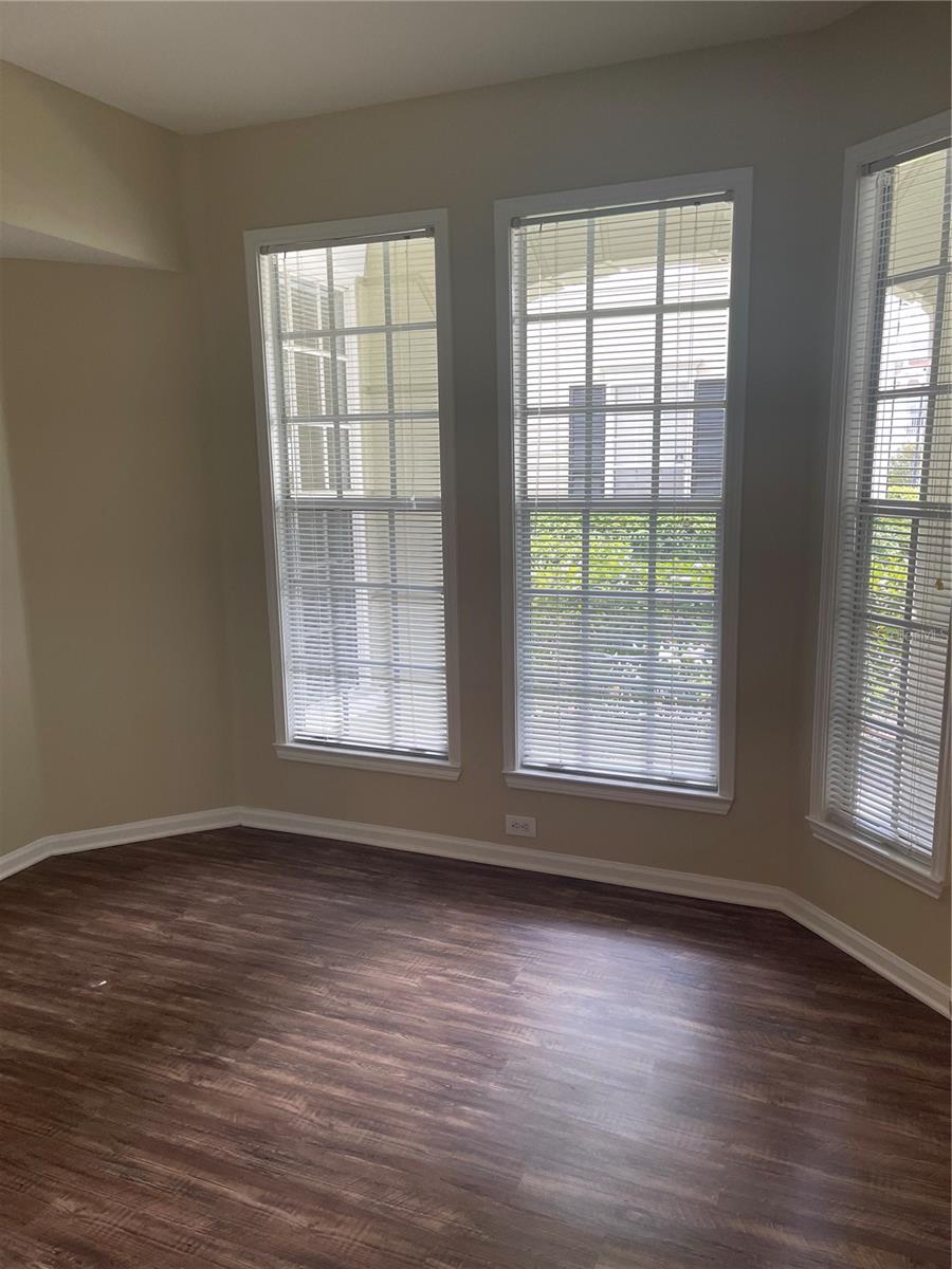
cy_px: 634
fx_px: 917
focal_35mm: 25
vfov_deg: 69.4
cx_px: 476
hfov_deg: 54.9
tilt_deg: -10.2
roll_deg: +0.6
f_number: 1.6
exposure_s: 1/120
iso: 80
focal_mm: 5.1
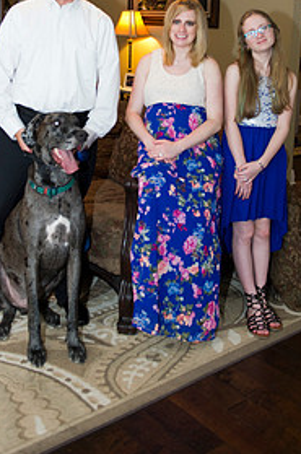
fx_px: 629
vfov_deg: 38.5
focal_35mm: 50
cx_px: 146
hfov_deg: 26.9
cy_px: 104
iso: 1600
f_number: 3.2
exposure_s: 1/100
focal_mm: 31
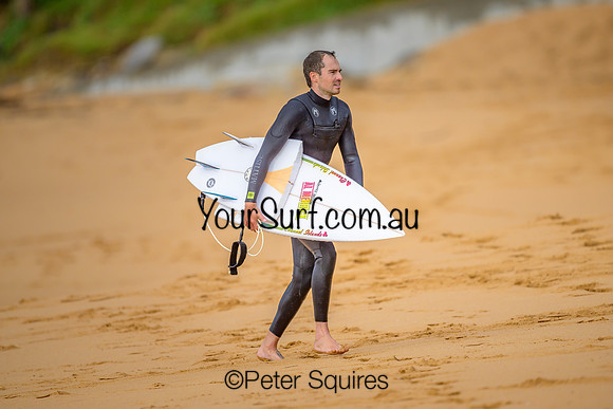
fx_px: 13625
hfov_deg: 2.6
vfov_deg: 1.7
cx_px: 306
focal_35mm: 800
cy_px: 204
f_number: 6.3
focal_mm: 800
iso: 560
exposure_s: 1/2000
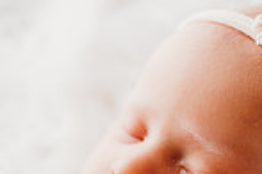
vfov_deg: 13.8
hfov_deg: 21.4
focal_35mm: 95
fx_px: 691
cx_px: 160
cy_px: 230
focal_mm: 24
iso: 80
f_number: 2.5
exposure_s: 1/200
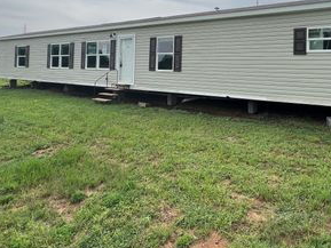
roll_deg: -1.4
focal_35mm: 24
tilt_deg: -0.4
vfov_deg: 54.2
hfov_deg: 69.2
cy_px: 62
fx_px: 230
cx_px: 225
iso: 32
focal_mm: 1.57
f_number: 1.8
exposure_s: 1/821
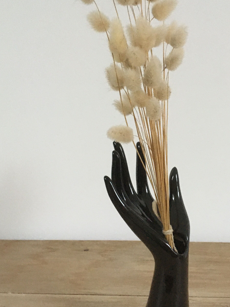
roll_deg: -1.4
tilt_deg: -7.6
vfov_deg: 38.9
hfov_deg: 29.4
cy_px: 143
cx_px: 159
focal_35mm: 49
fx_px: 434
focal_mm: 4.15
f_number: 2.2
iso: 250
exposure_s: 1/17
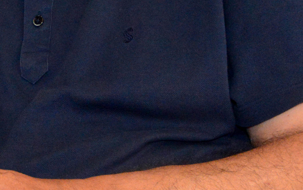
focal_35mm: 126
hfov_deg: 15.7
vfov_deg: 10.4
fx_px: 1041
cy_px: 54
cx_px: -96
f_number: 9
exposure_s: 1/200
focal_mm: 28
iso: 5000
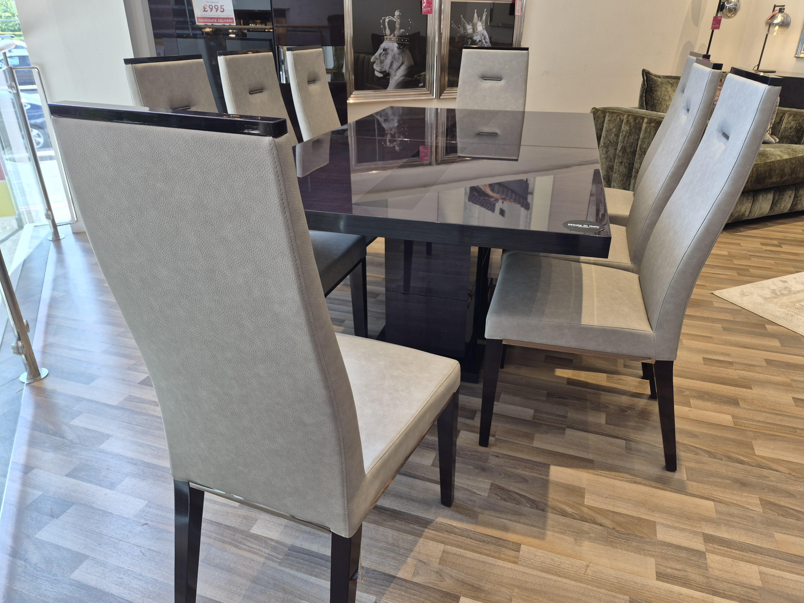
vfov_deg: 58.9
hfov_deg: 73.9
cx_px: 402
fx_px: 534
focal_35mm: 23
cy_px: 302
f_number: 1.8
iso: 50
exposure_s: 1/180
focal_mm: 5.4
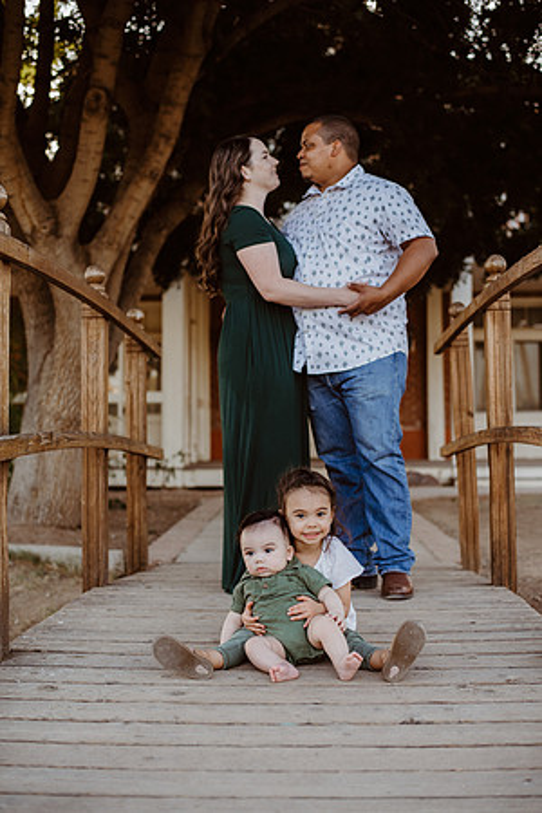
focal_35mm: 50
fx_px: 1129
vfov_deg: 39.6
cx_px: 271
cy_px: 406
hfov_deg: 27.0
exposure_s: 1/320
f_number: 2.8
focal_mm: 50
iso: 200
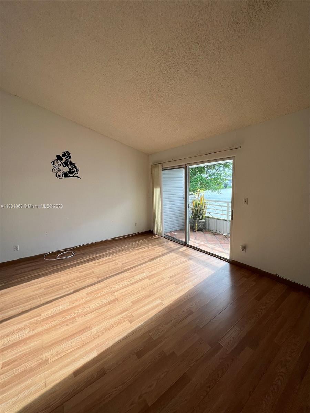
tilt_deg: -8.1
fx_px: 155
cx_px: 155
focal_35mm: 13
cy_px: 206
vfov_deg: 106.2
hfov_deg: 89.9
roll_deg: +1.7
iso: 32
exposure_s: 1/99
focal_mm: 1.57
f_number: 1.8
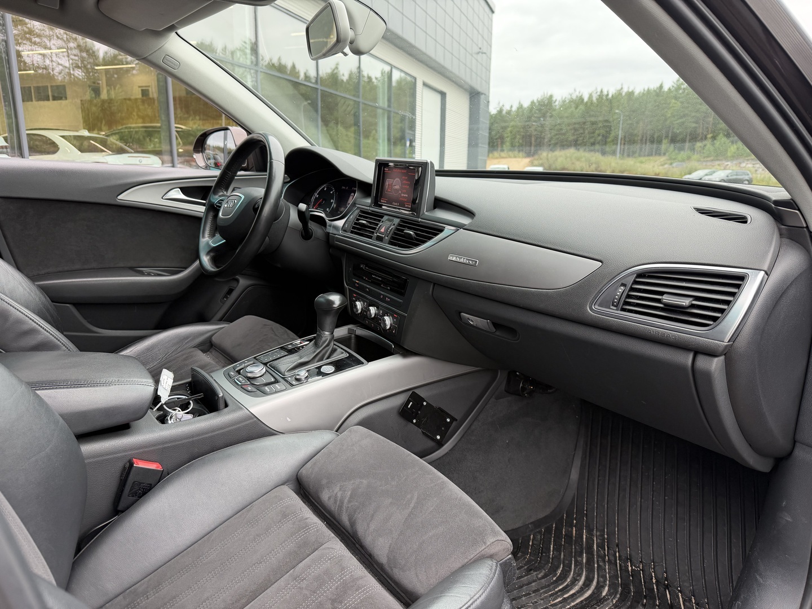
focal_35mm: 24
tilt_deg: -13.0
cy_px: 304
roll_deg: -0.4
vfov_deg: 56.8
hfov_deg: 71.6
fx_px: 563
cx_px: 406
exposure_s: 1/144
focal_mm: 6.76
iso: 80
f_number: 1.78
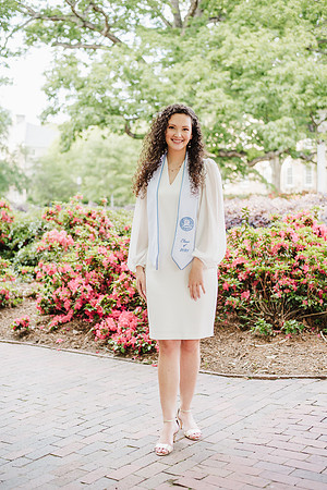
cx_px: 164
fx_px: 681
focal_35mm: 50
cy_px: 245
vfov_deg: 39.6
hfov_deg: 27.0
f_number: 2.5
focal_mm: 50
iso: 200
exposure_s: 1/200
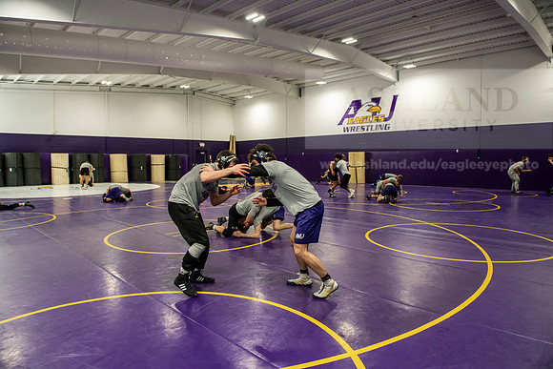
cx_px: 276
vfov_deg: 53.2
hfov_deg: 73.7
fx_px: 369
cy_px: 184
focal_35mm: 24
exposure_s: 1/250
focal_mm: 24
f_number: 4
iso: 2000
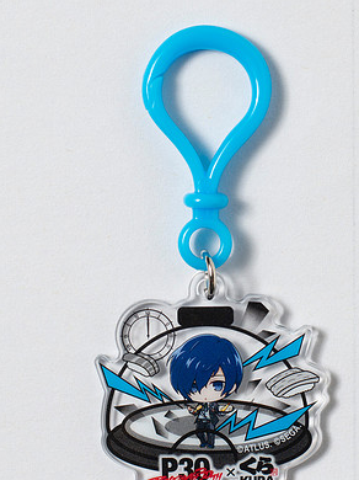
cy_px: 265
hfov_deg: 9.8
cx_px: 206
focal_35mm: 151
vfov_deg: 13.1
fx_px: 2090
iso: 200
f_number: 9
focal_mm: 50
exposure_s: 1/200
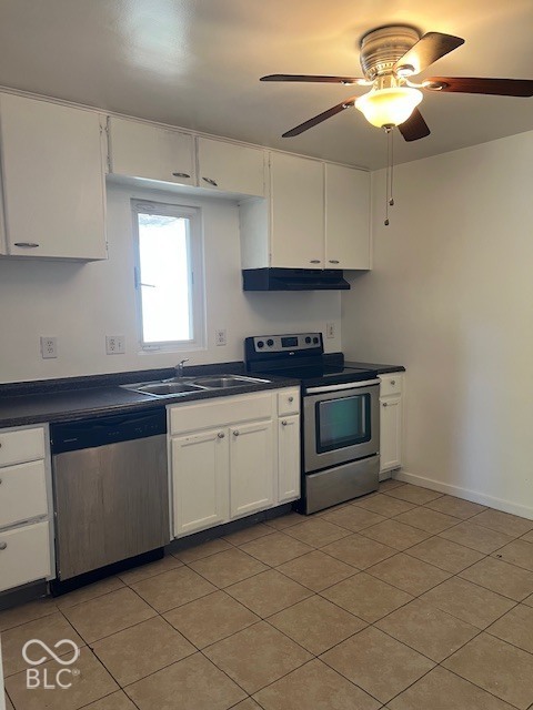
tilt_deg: -6.7
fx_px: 534
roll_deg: -0.1
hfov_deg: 53.1
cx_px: 266
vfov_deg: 67.3
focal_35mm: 26
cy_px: 355
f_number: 1.5
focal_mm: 5.7
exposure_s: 1/60
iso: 160
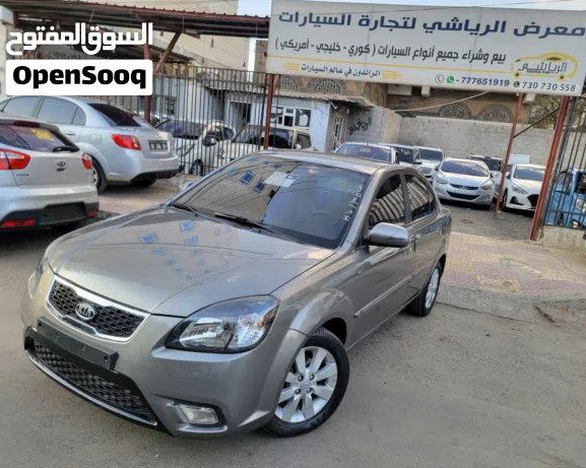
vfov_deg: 54.9
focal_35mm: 26
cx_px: 306
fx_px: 451
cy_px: 242
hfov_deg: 66.0
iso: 40
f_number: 1.8
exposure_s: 1/120
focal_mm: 6.7
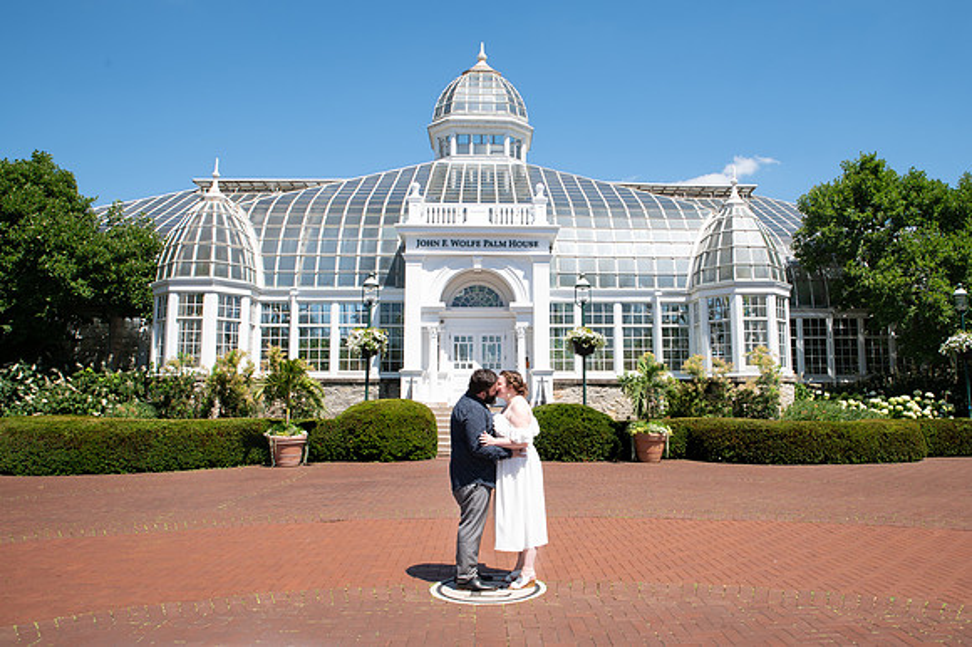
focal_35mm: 27
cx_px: 534
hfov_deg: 68.1
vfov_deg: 48.5
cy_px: 304
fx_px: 717
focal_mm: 24
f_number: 8
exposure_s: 1/200
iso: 160
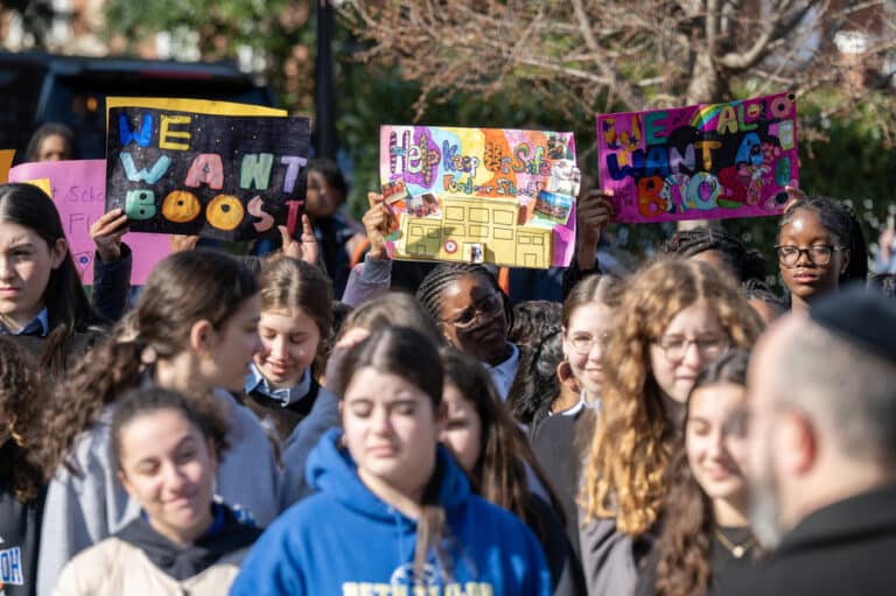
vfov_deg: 6.9
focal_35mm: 200
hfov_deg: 10.3
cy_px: 298
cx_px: 448
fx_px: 4974
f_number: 5.6
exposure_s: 1/2500
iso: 400
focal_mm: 200
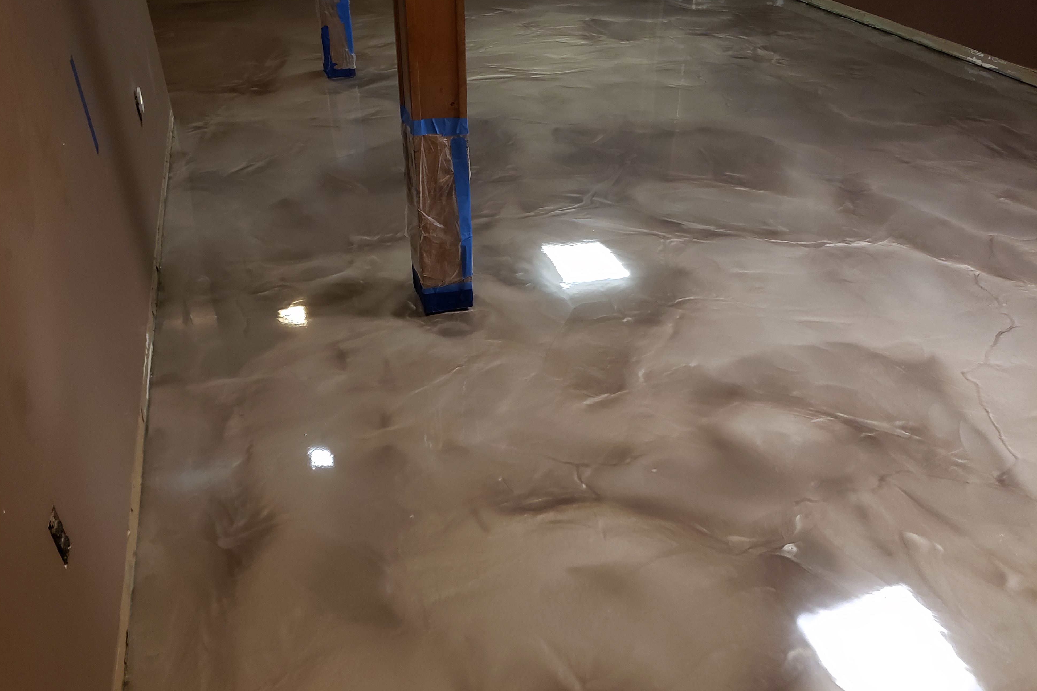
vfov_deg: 46.4
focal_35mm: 28
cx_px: 504
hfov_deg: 65.5
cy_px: 344
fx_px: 806
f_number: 1.5
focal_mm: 4.3
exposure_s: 1/17
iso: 250
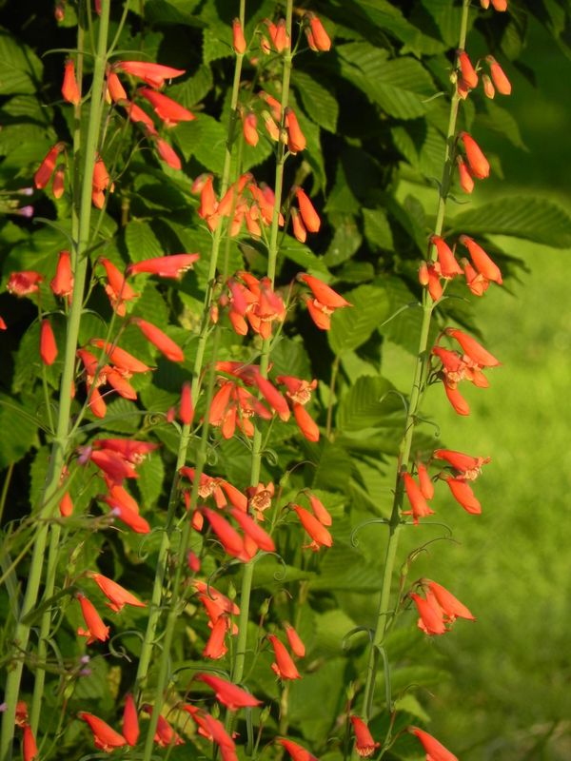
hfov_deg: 2.7
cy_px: 380
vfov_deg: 3.6
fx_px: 12097
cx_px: 286
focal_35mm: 550
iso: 160
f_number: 5
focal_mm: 97.8
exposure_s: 1/400
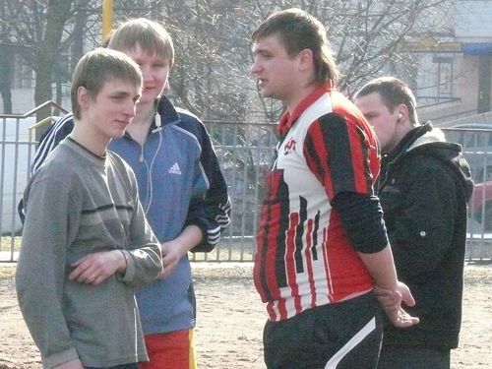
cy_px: 184
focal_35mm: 303
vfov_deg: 4.9
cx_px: 246
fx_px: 4307
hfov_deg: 6.5
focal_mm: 36
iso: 1600
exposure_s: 1/800
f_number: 9
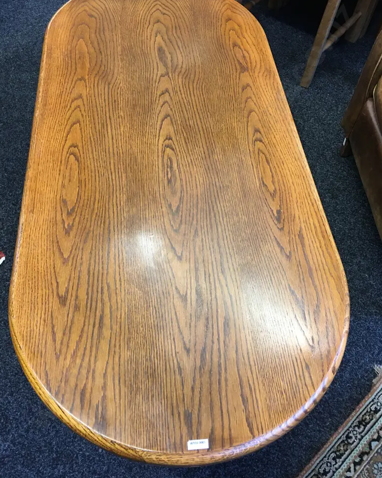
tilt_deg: -54.2
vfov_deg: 57.1
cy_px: 218
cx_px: 193
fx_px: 438
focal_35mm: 31
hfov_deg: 47.1
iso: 80
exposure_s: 1/17
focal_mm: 4.15
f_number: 2.2
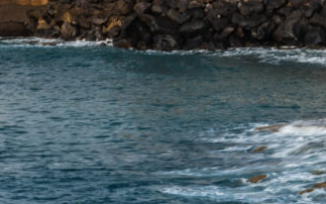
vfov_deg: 2.6
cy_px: -315
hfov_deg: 4.2
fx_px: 4452
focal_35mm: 501
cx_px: 407
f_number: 16
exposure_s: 1/6
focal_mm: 62
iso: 31
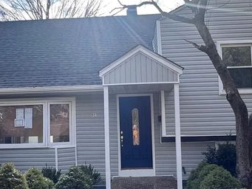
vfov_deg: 34.3
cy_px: 107
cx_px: 117
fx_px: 306
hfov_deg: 44.7
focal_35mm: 42
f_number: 2.2
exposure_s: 1/633
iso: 40
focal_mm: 2.22
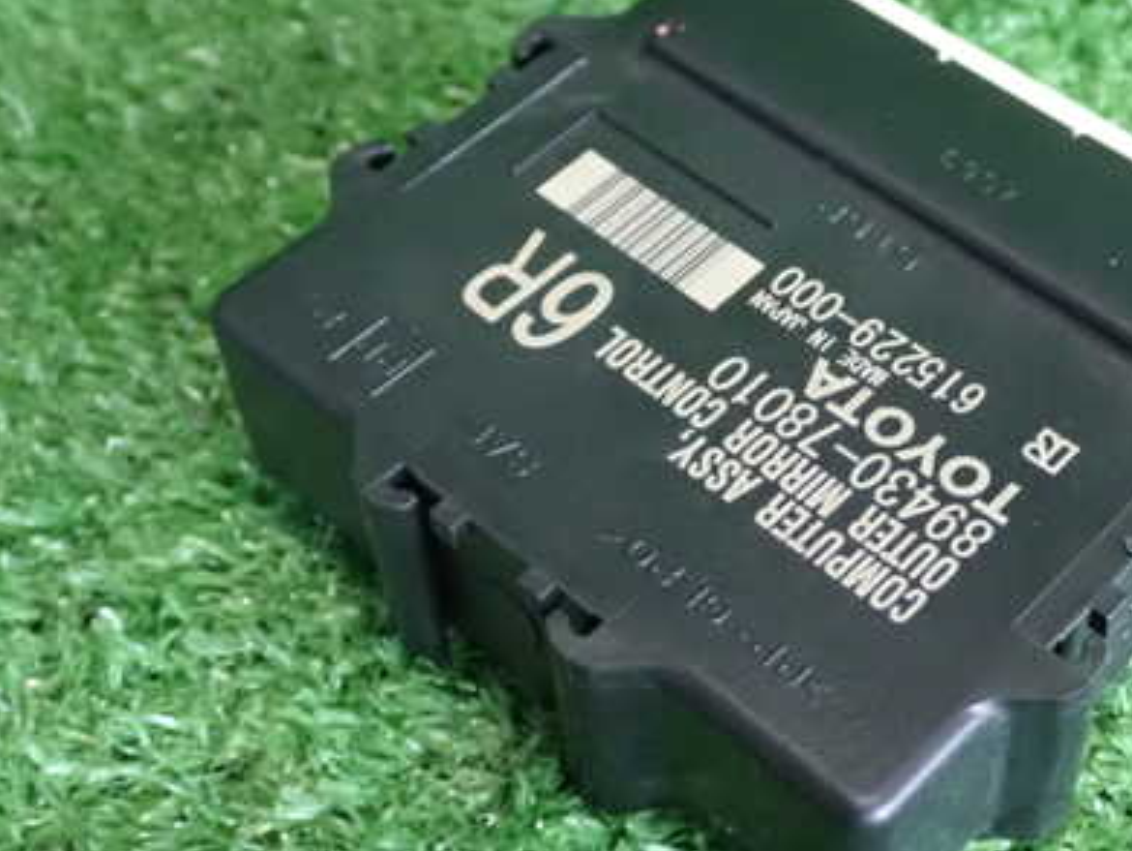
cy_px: 482
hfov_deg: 30.3
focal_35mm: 63
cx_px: 813
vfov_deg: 23.3
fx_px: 2061
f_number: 2.8
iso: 1600
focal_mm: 7.31
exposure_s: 1/50
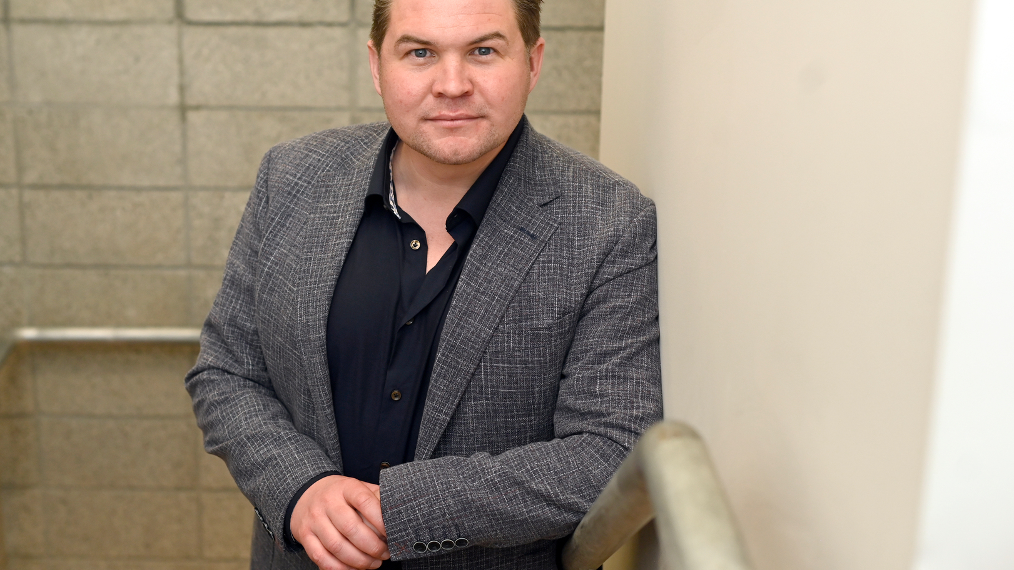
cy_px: 288
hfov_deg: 33.8
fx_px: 1667
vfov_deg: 19.4
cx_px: 448
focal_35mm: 62
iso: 1400
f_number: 3.2
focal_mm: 50
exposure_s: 1/200
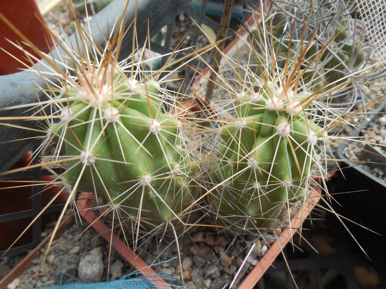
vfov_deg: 45.4
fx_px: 346
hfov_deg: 58.4
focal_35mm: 31
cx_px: 193
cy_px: 144
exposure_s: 1/320
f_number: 3.6
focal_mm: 5.6
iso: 125
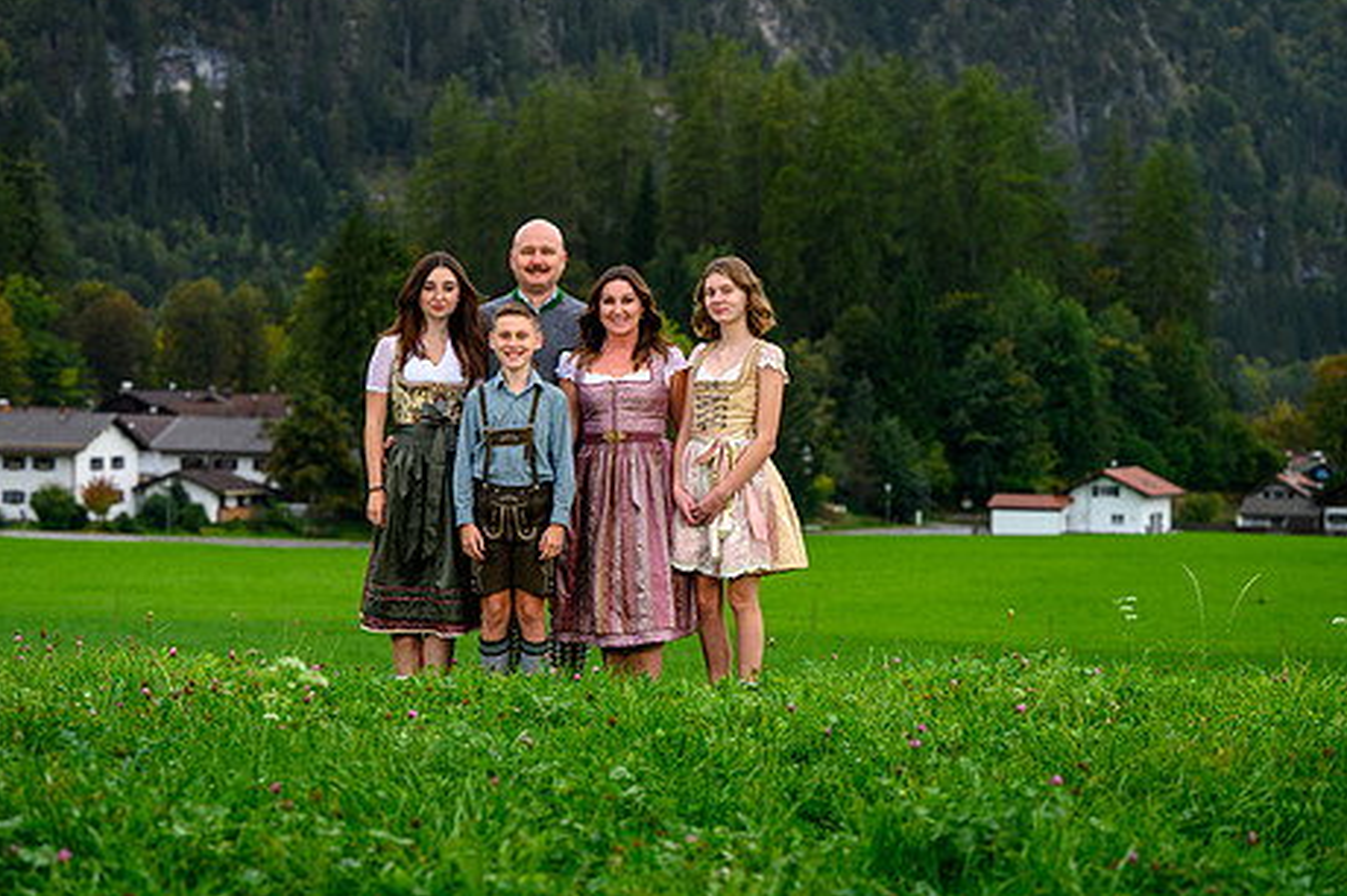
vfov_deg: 14.1
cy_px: 334
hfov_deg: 21.0
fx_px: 3627
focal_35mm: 97
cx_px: 580
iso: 200
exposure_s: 1/160
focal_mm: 77
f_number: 3.5
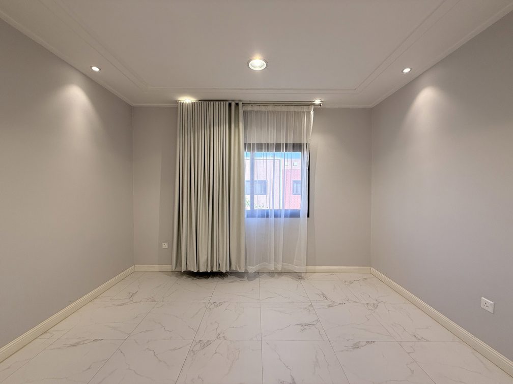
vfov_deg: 85.7
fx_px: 207
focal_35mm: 14
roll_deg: -0.3
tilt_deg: -1.1
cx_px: 256
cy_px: 192
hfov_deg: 102.1
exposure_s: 1/120
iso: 64
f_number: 2.2
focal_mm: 2.22
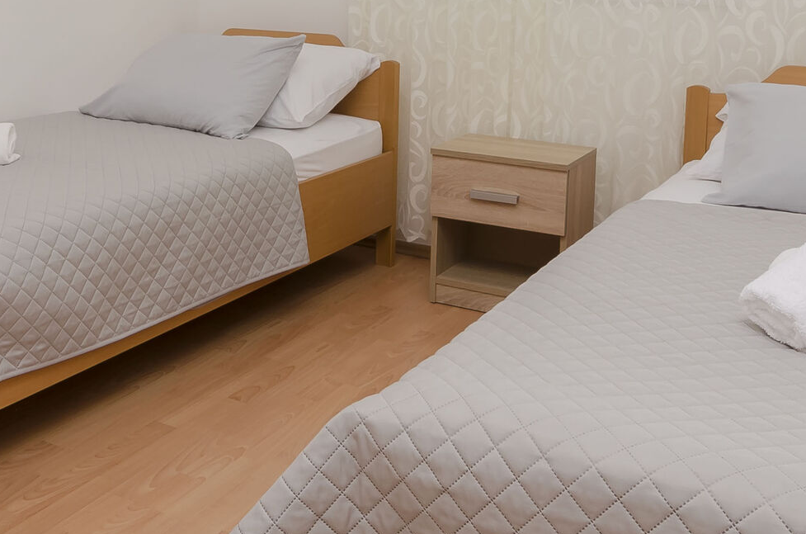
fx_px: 961
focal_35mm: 43
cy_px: 21
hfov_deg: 44.9
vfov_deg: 29.3
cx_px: 280
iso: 100
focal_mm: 10
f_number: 9
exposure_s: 1/80
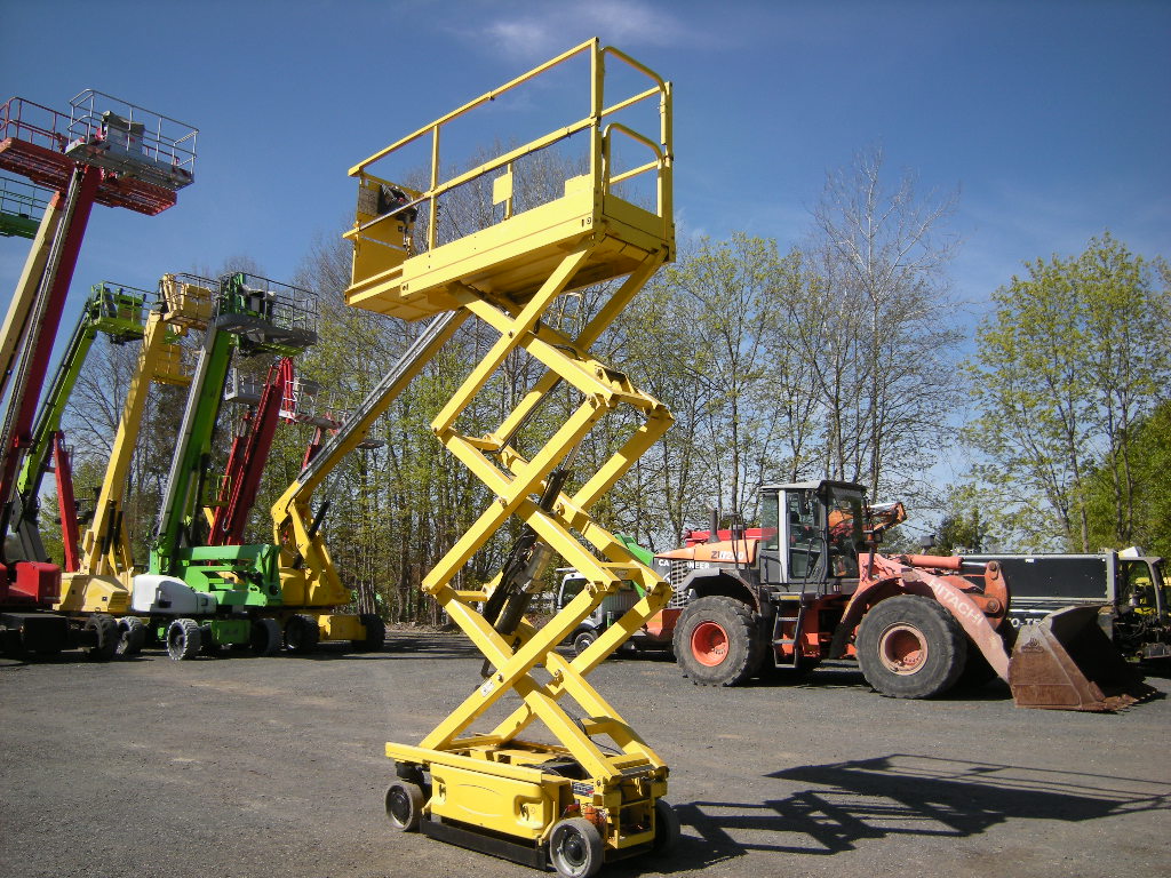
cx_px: 586
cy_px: 439
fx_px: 947
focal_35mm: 28
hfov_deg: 63.4
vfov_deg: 49.7
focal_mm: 4.7
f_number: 5.6
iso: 64
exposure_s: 1/284
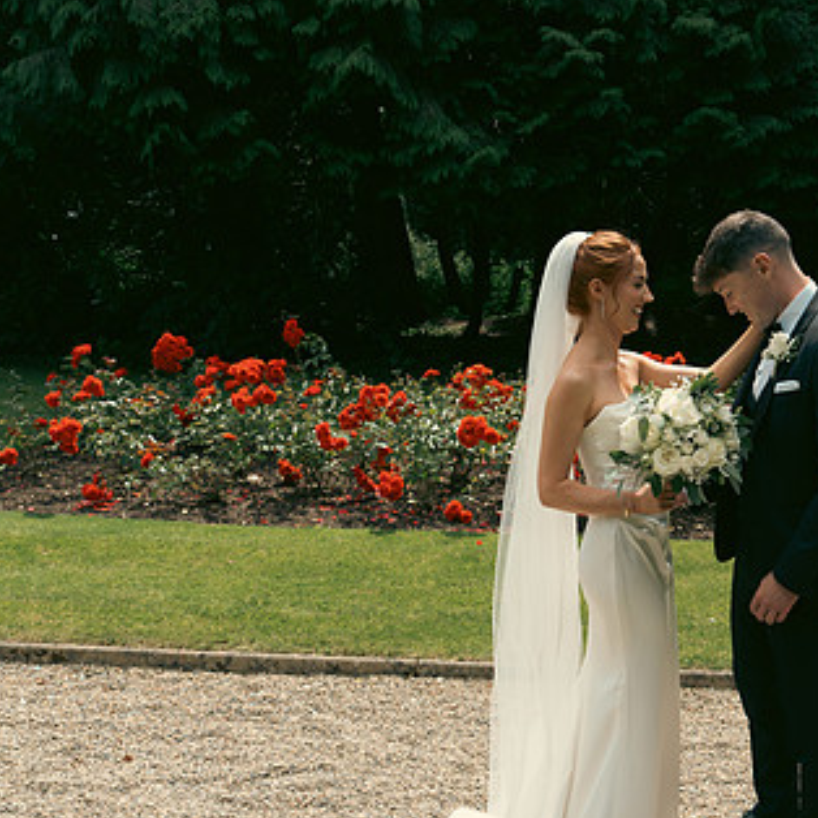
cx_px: 630
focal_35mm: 44
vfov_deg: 38.3
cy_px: 462
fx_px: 1176
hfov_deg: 37.2
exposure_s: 1/160
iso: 50
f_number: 5
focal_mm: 28
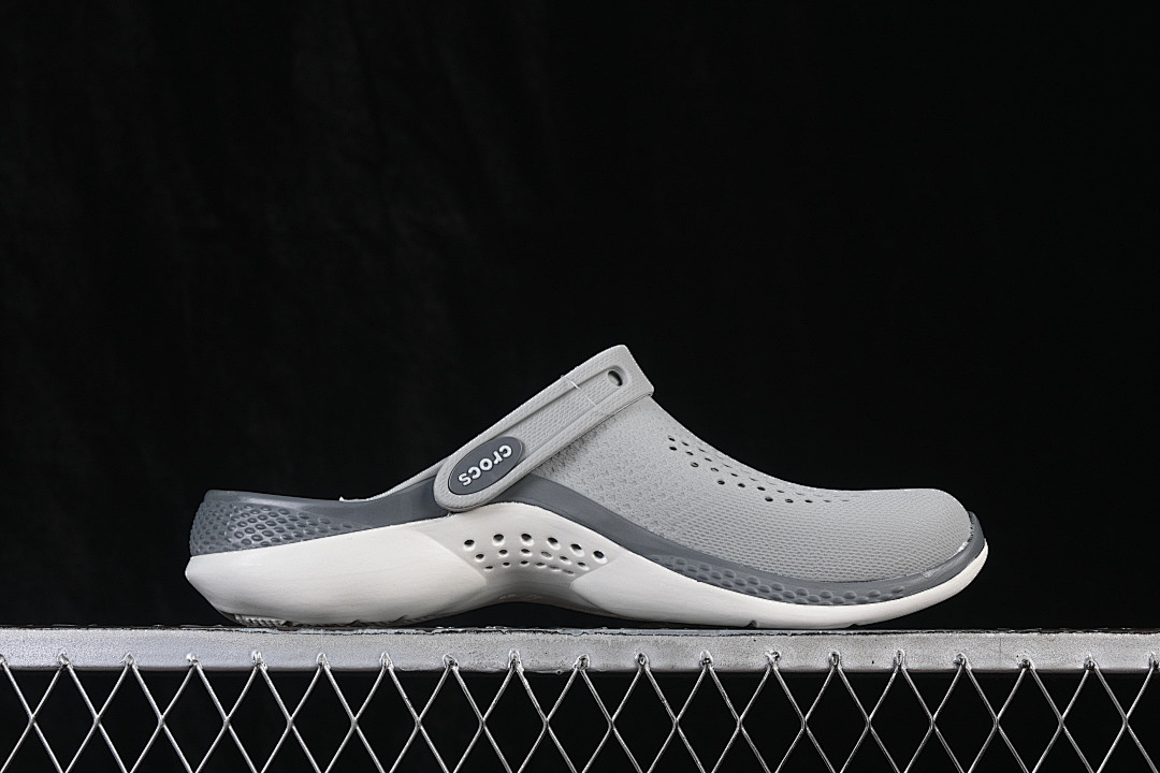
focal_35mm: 75
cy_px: 386
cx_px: 580
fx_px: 2416
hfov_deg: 27.0
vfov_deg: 18.2
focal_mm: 50
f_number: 8
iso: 160
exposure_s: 1/80
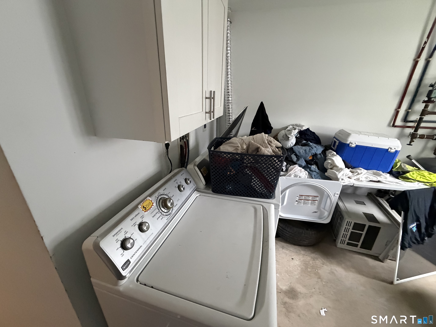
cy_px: 164
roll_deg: -1.5
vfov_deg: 85.7
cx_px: 218
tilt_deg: -21.7
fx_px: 176
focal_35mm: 14
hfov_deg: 102.1
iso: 1000
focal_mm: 2.22
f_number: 2.2
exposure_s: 1/60
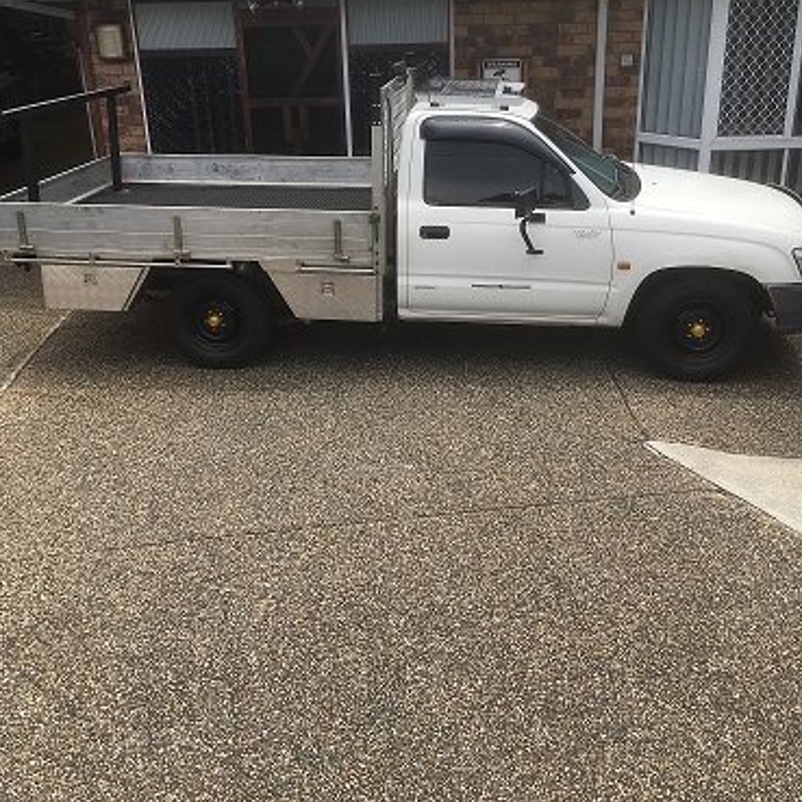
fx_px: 917
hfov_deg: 47.2
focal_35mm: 35
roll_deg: +2.4
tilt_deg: -21.9
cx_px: 393
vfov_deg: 46.9
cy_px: 311
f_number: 2.2
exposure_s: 1/1350
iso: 25
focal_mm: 4.15
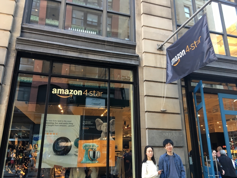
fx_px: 199
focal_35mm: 29
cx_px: 118
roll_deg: +1.2
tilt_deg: +18.9
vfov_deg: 48.2
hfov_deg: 61.7
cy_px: 89
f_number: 2.2
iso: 32
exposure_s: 1/30
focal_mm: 4.15
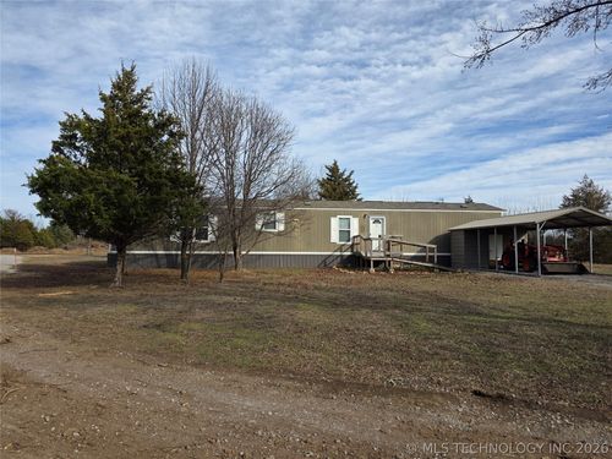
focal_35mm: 23
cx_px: 306
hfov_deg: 73.9
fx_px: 407
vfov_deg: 58.9
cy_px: 230
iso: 80
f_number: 1.7
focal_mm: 6.3
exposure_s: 1/5296
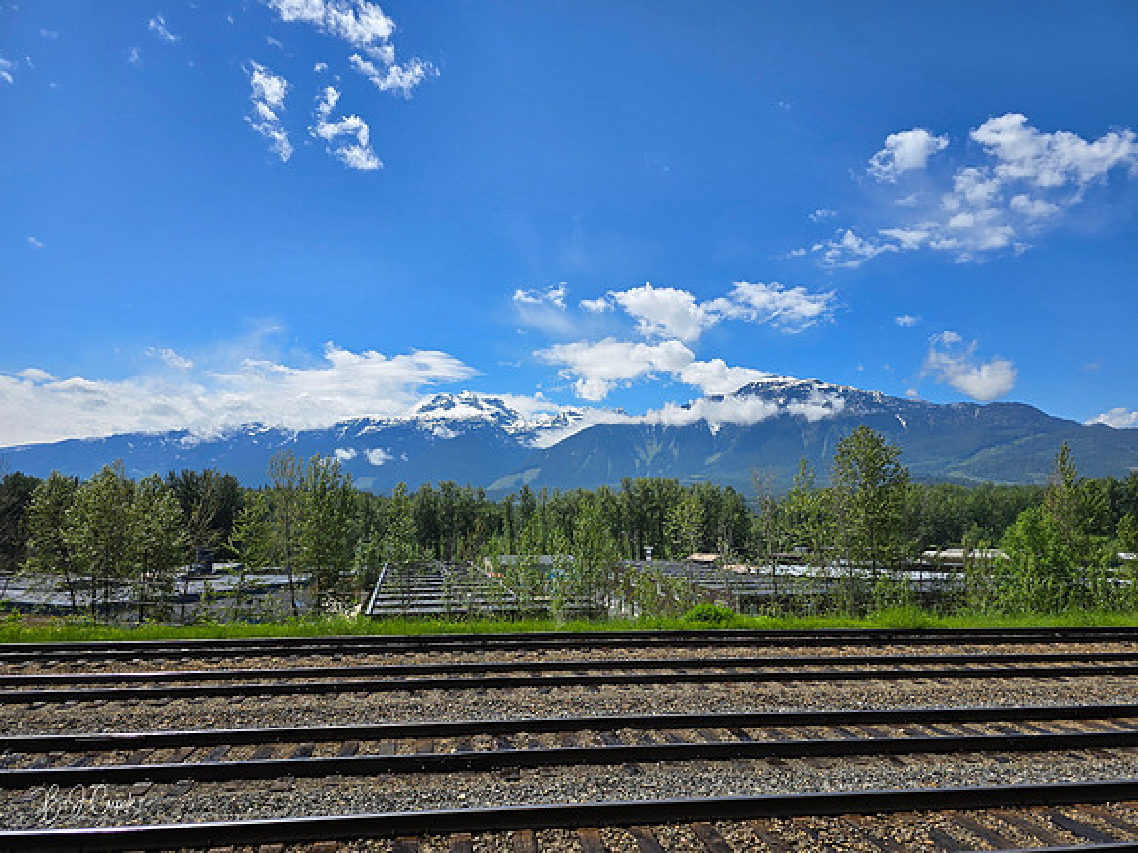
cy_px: 426
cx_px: 569
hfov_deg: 73.9
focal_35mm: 23
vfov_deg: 58.9
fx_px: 756
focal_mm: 6.3
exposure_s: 1/1250
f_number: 1.7
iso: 12
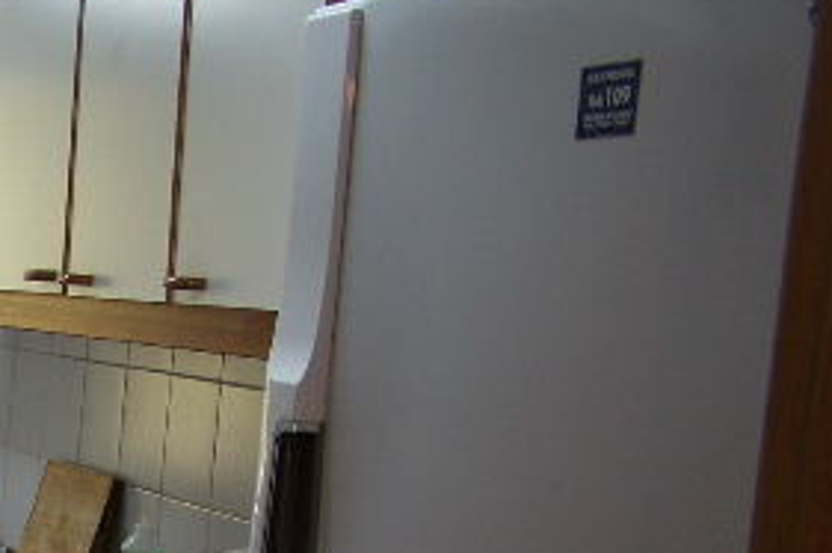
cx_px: -95
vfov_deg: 14.6
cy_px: 689
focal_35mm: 90
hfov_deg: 21.4
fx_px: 2079
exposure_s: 1/30
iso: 100
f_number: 2.8
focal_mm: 6.3
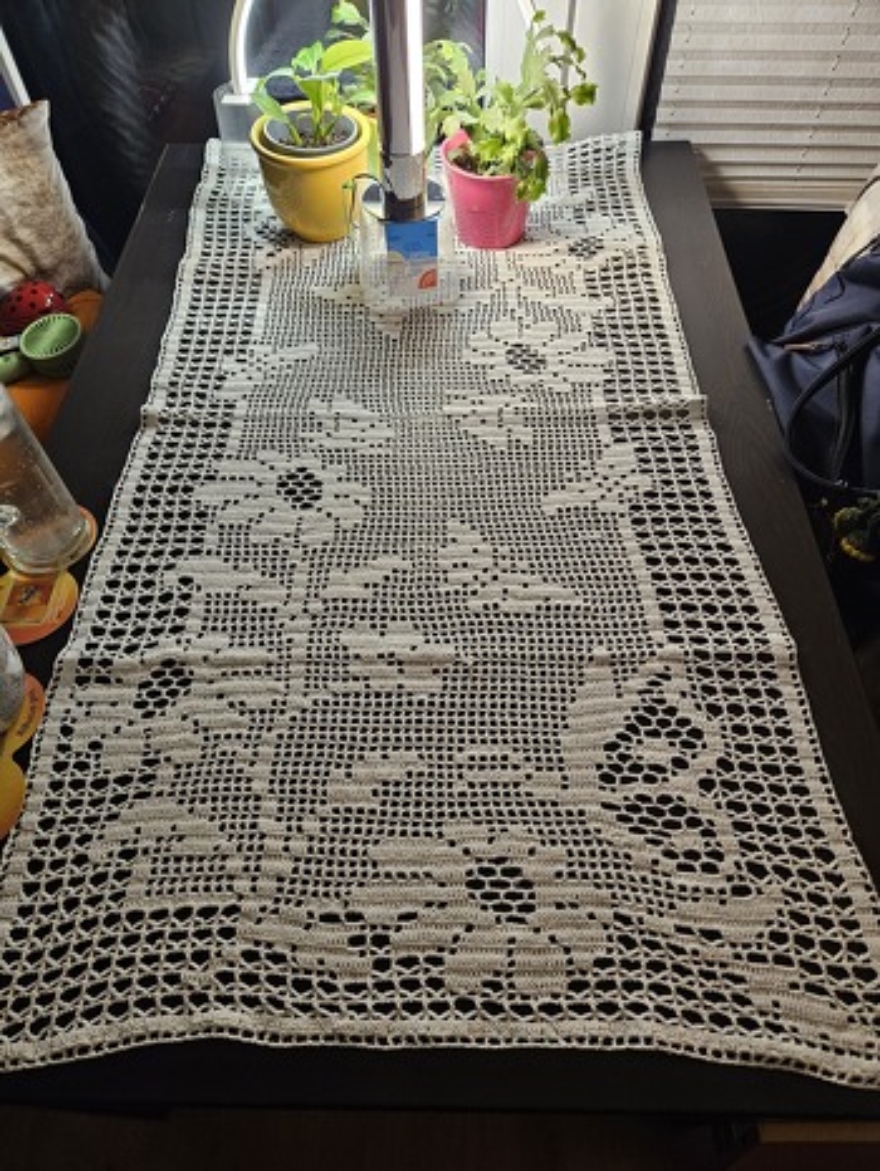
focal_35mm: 23
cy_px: 586
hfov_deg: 58.9
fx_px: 779
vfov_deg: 73.9
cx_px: 440
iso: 250
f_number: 1.8
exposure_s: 1/35.3
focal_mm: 5.4
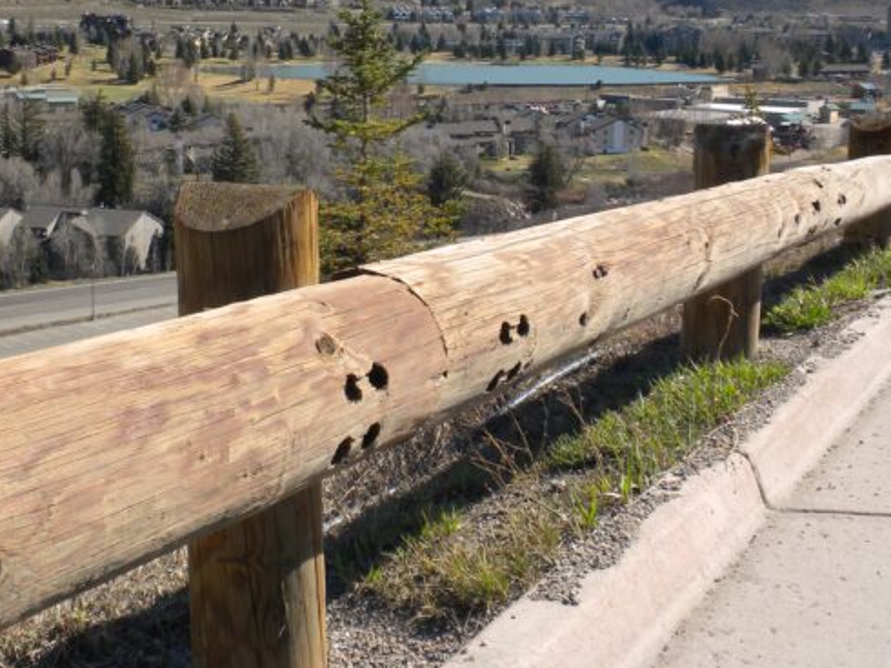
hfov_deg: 33.2
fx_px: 1492
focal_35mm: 58
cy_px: 229
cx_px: 365
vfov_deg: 25.1
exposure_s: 1/83.1
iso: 64
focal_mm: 6.6
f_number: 10
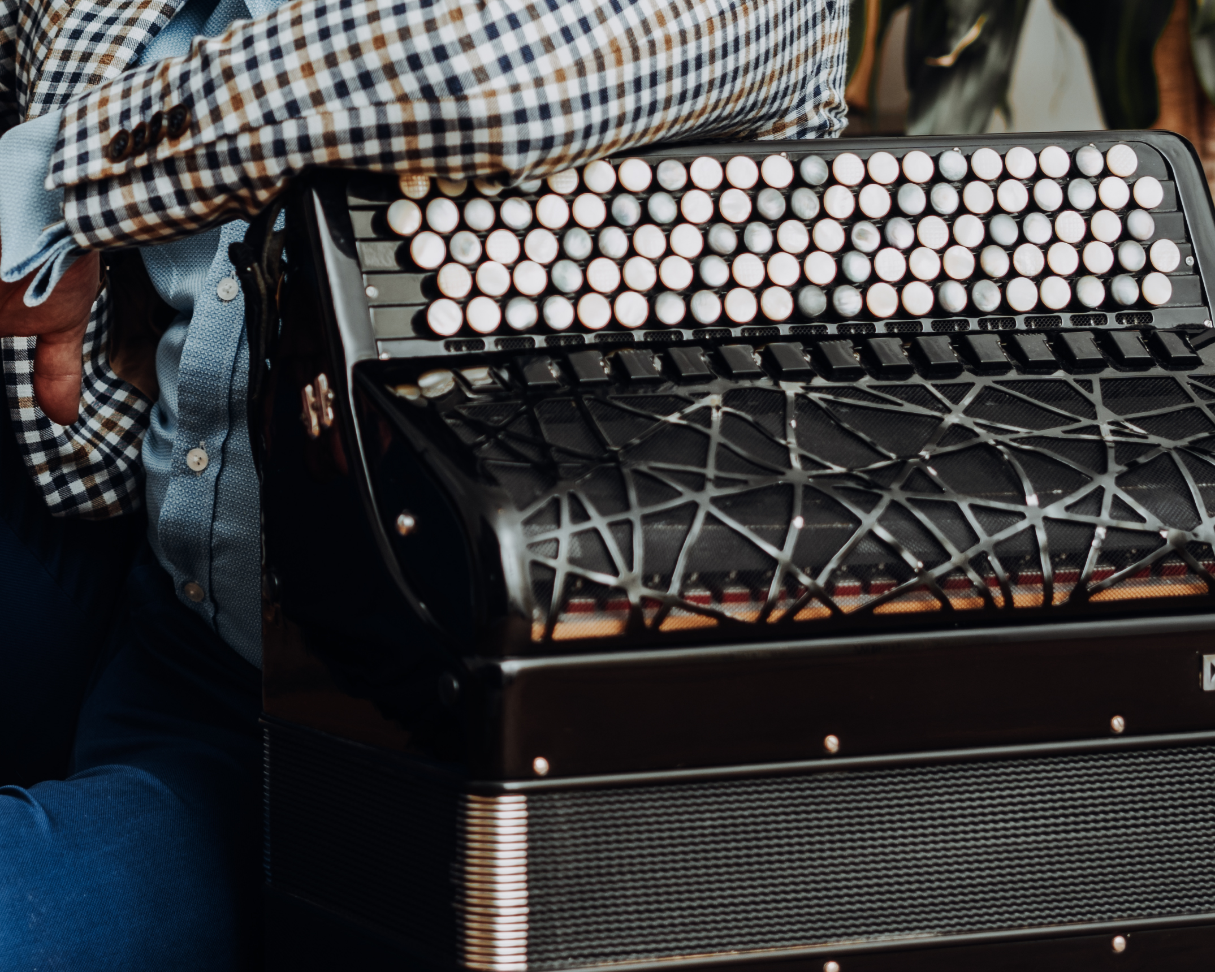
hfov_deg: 14.4
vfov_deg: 11.7
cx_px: -77
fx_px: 4710
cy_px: 221
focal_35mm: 131
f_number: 2.8
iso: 100
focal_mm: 50
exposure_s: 1/125
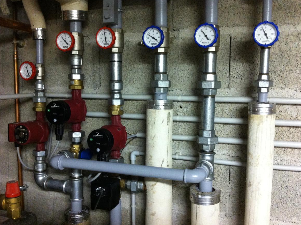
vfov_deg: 39.7
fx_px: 313
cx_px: 152
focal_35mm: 36
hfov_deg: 51.3
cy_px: 112
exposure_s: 1/17
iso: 400
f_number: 2.8
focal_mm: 3.85
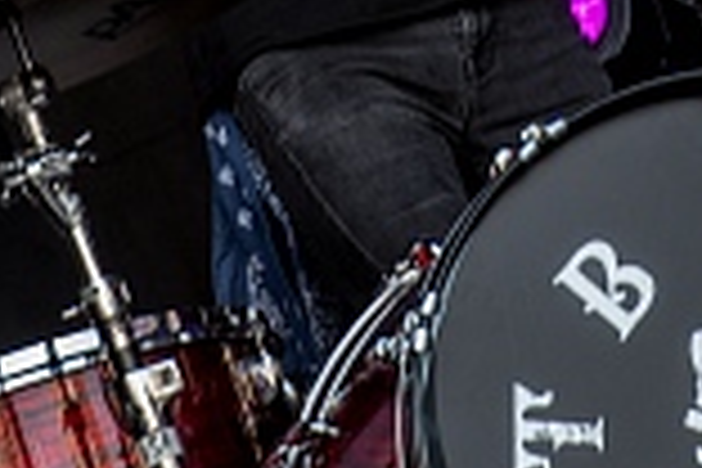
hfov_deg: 2.2
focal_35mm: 922
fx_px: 17978
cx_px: 418
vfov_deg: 1.5
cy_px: -380
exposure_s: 1/100
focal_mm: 200
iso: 200
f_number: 4.5
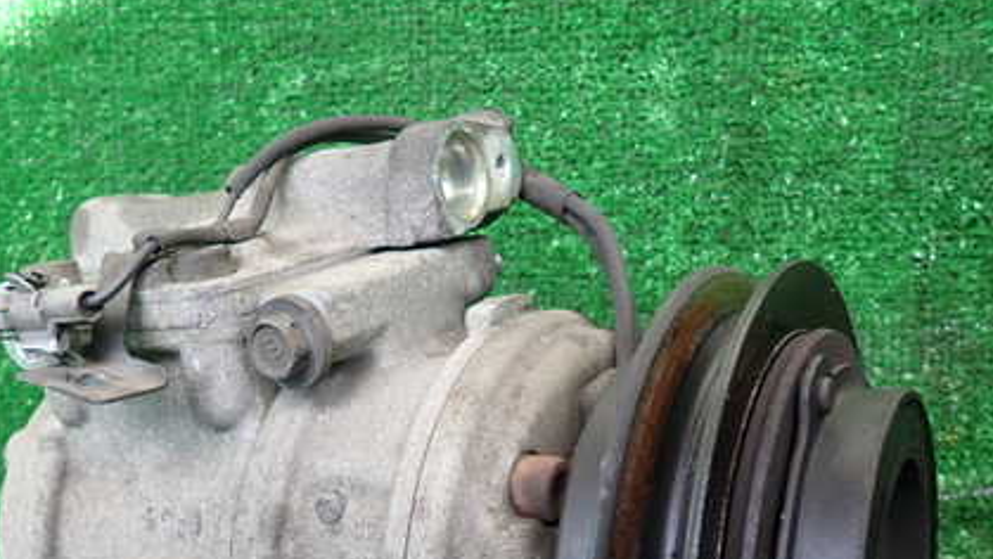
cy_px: 464
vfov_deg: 29.6
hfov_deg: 51.4
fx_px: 1027
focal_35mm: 39
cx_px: 417
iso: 100
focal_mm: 4.5
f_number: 2
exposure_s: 1/100
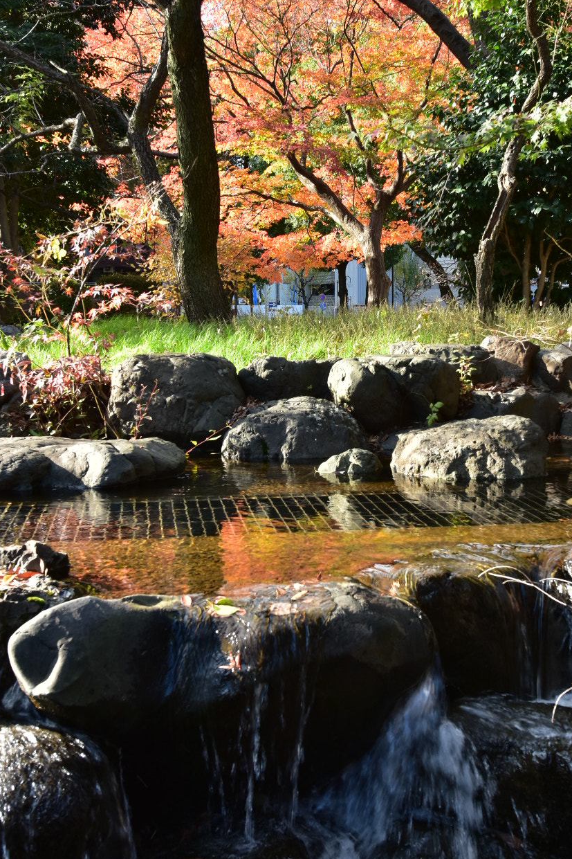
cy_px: 381
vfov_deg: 41.9
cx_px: 336
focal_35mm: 47
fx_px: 1120
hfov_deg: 28.6
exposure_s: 1/60
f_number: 8
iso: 160
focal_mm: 24
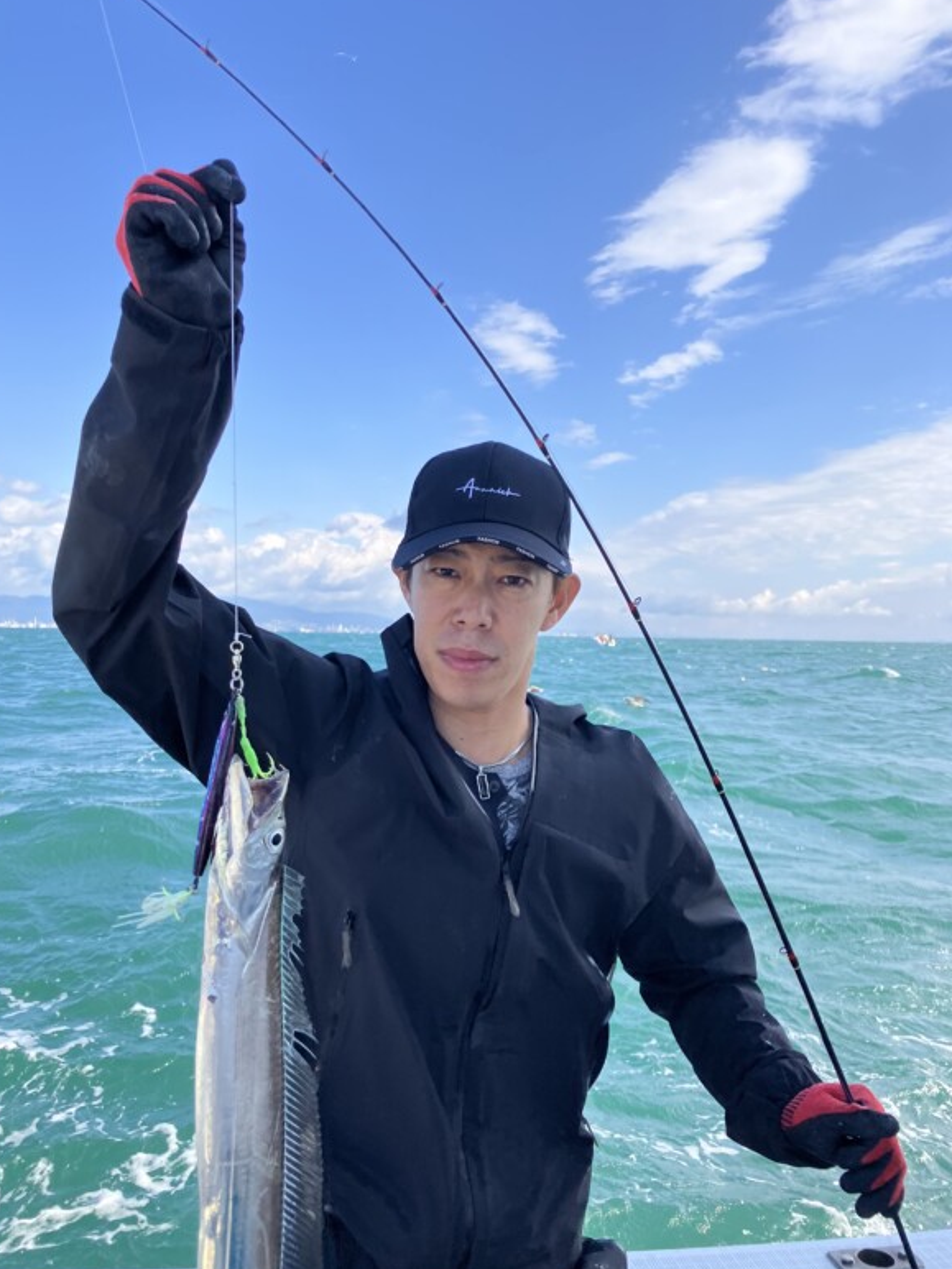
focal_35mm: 29
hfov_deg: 48.2
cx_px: 472
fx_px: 1063
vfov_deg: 61.7
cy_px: 633
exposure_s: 1/1185
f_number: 1.8
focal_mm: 3.99
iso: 32
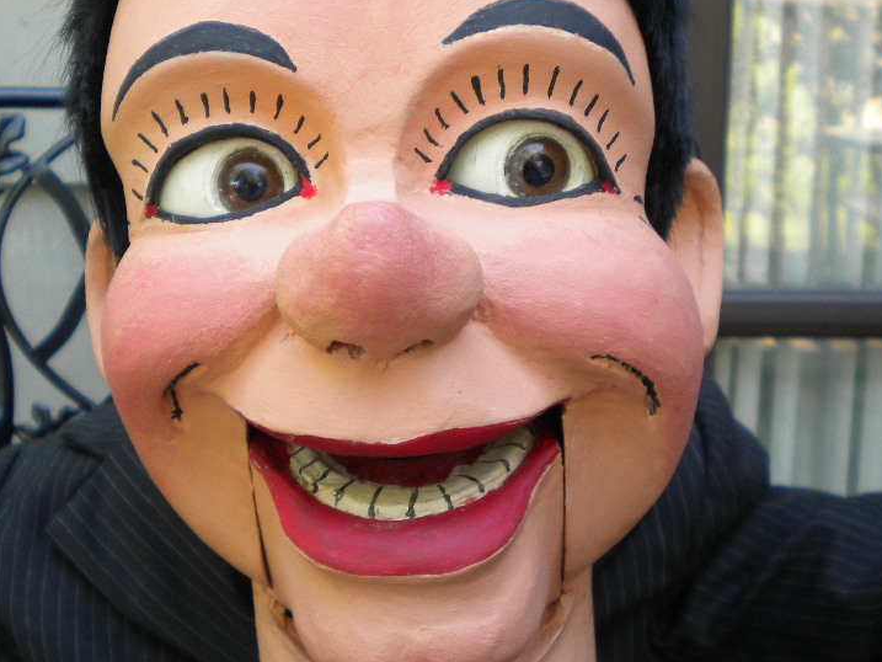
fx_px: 1274
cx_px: 387
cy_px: 289
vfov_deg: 29.1
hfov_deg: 38.1
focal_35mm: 50
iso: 97
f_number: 3.1
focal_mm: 6.3
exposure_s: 1/54.1
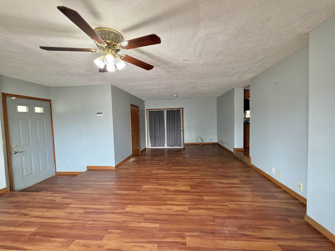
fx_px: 135
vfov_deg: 85.7
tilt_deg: -2.3
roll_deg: +1.9
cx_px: 168
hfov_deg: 102.1
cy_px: 126
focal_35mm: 14
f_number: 2.2
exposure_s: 1/60
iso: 250
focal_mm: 2.22
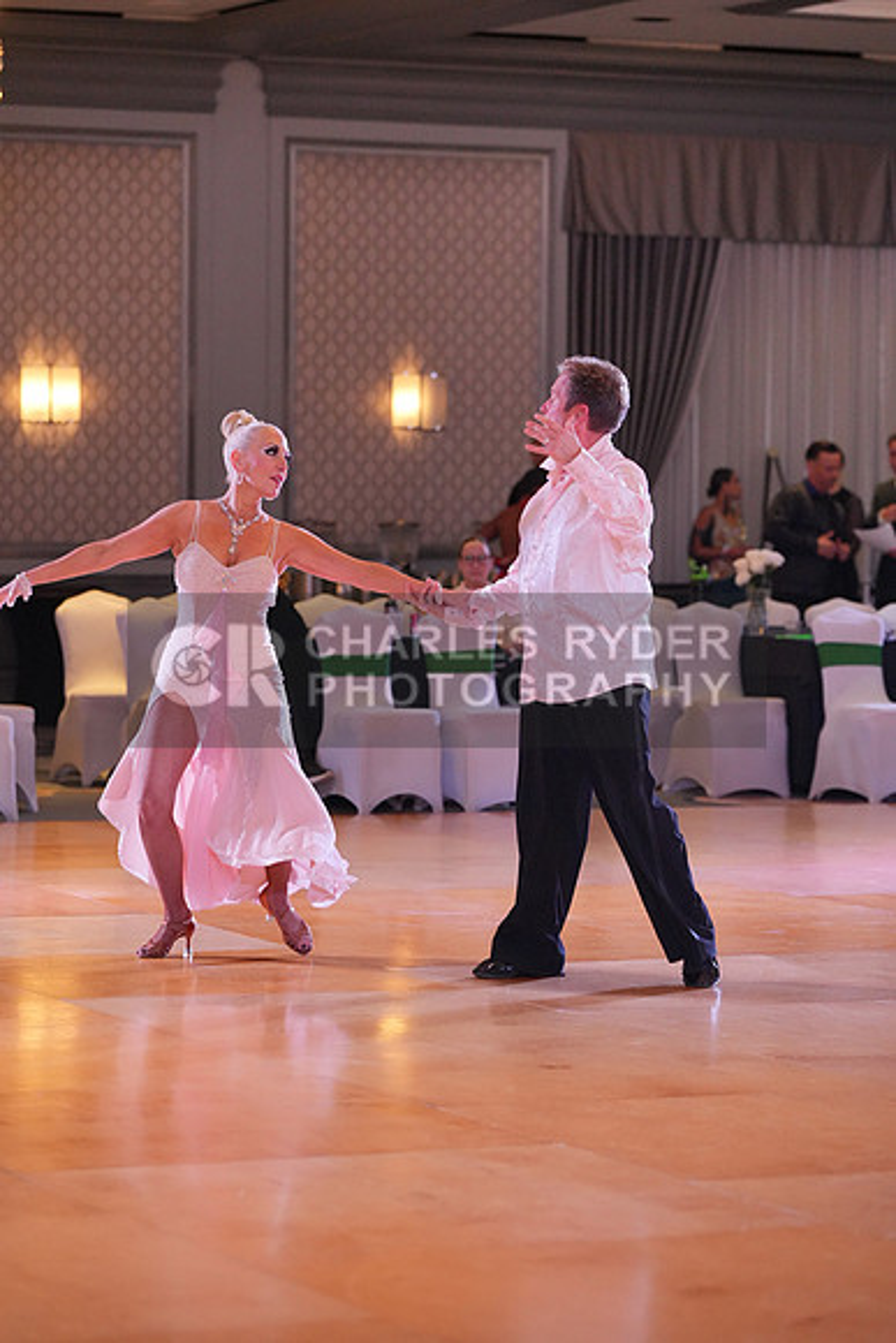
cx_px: 448
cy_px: 672
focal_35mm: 122
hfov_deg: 11.2
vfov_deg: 16.8
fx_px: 4552
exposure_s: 1/500
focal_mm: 122
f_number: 3.5
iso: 5000
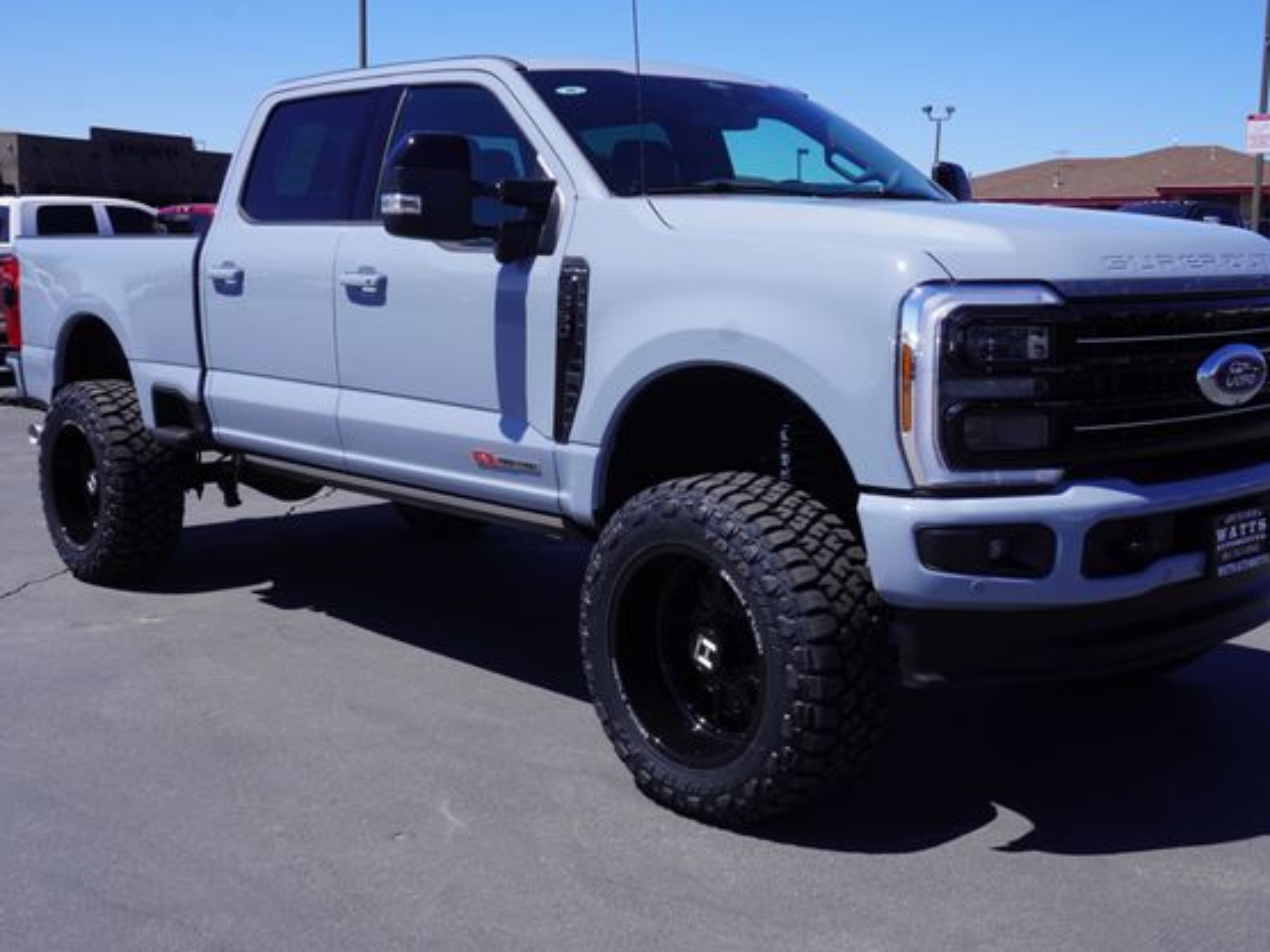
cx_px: 669
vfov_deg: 34.7
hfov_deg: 45.2
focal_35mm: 42
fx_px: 1525
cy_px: 468
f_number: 11
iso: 100
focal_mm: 25
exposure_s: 1/160
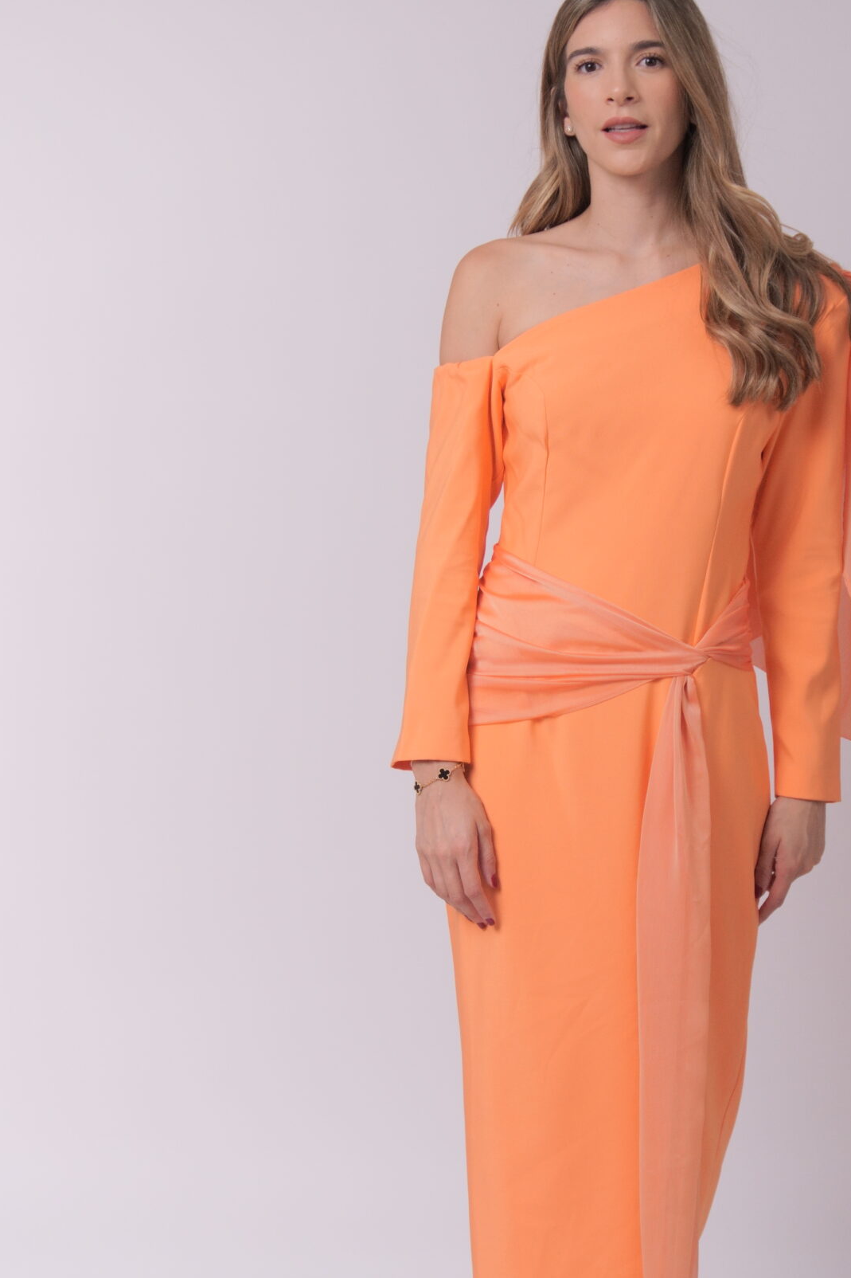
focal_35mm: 84
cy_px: 630
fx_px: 2972
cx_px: 574
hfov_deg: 16.3
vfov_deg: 24.2
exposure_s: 1/320
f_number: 5.6
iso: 400
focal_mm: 35
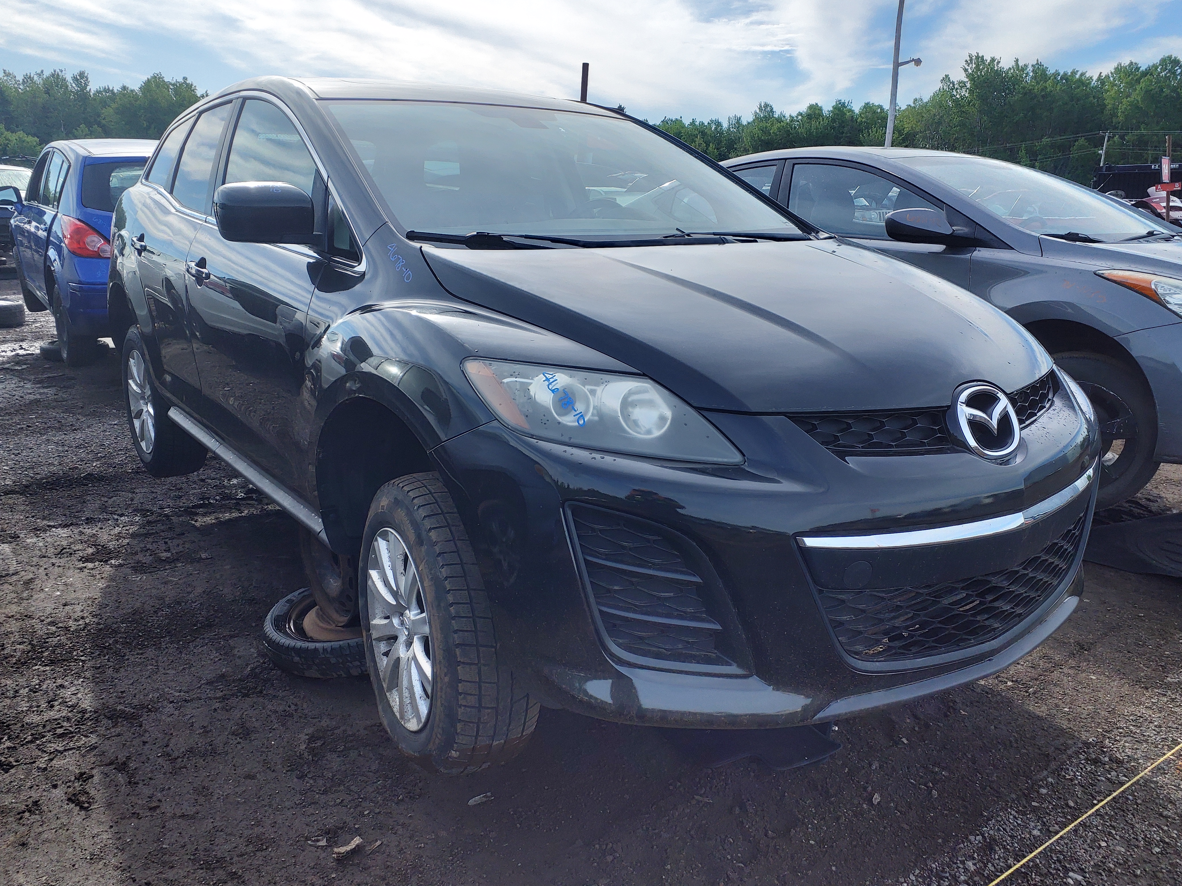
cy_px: 443
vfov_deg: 53.1
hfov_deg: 67.3
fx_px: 888
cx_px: 591
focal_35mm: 26
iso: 40
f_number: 1.9
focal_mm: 3.58
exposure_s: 1/308
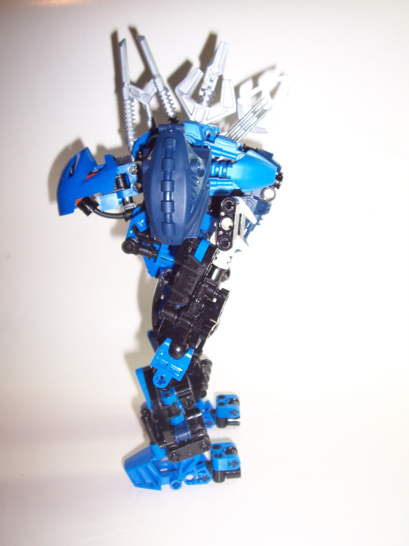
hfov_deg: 38.7
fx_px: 583
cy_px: 273
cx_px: 204
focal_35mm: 37
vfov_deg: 50.1
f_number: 2.8
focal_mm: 5.6
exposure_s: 1/60
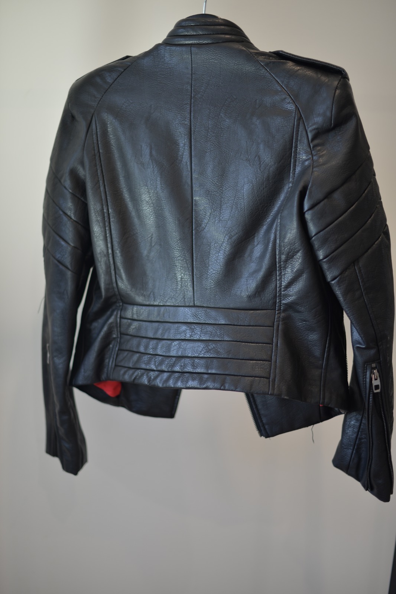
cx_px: 198
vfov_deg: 39.6
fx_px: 825
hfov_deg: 27.0
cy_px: 297
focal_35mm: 50
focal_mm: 50
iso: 100
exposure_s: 1/125
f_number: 1.4
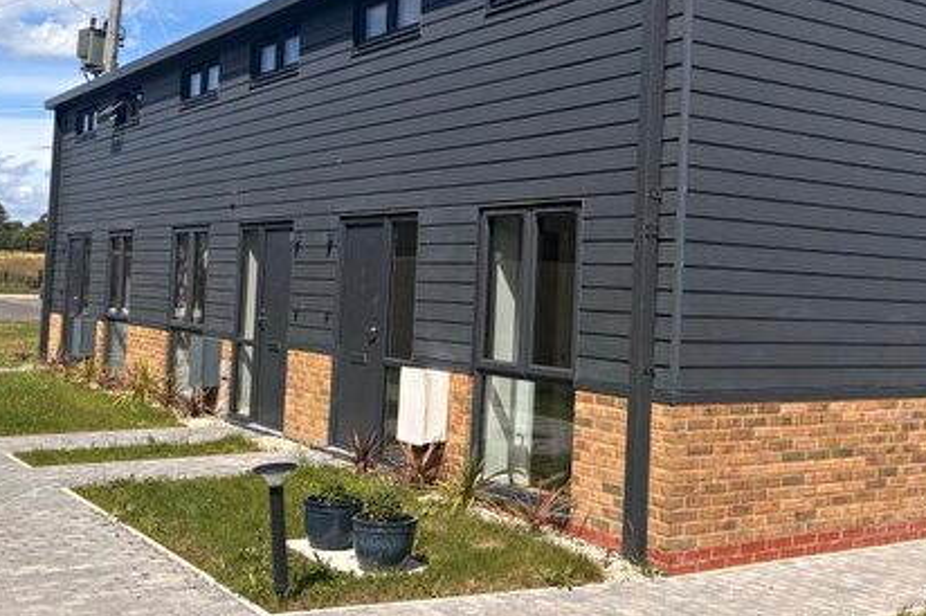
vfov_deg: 29.1
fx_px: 1182
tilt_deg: +2.0
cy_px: 237
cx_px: 627
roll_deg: -4.0
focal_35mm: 46
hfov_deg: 42.1
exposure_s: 1/3534
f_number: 1.6
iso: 50
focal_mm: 5.96
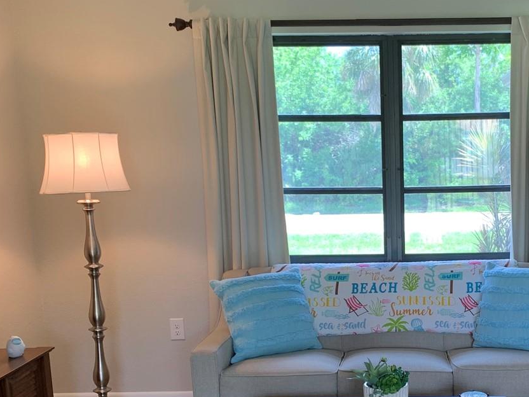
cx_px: 411
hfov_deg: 37.1
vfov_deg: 28.8
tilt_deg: -9.4
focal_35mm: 50
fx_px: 764
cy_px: 286
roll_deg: +0.3
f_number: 1.8
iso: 50
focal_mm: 4.25
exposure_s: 1/60
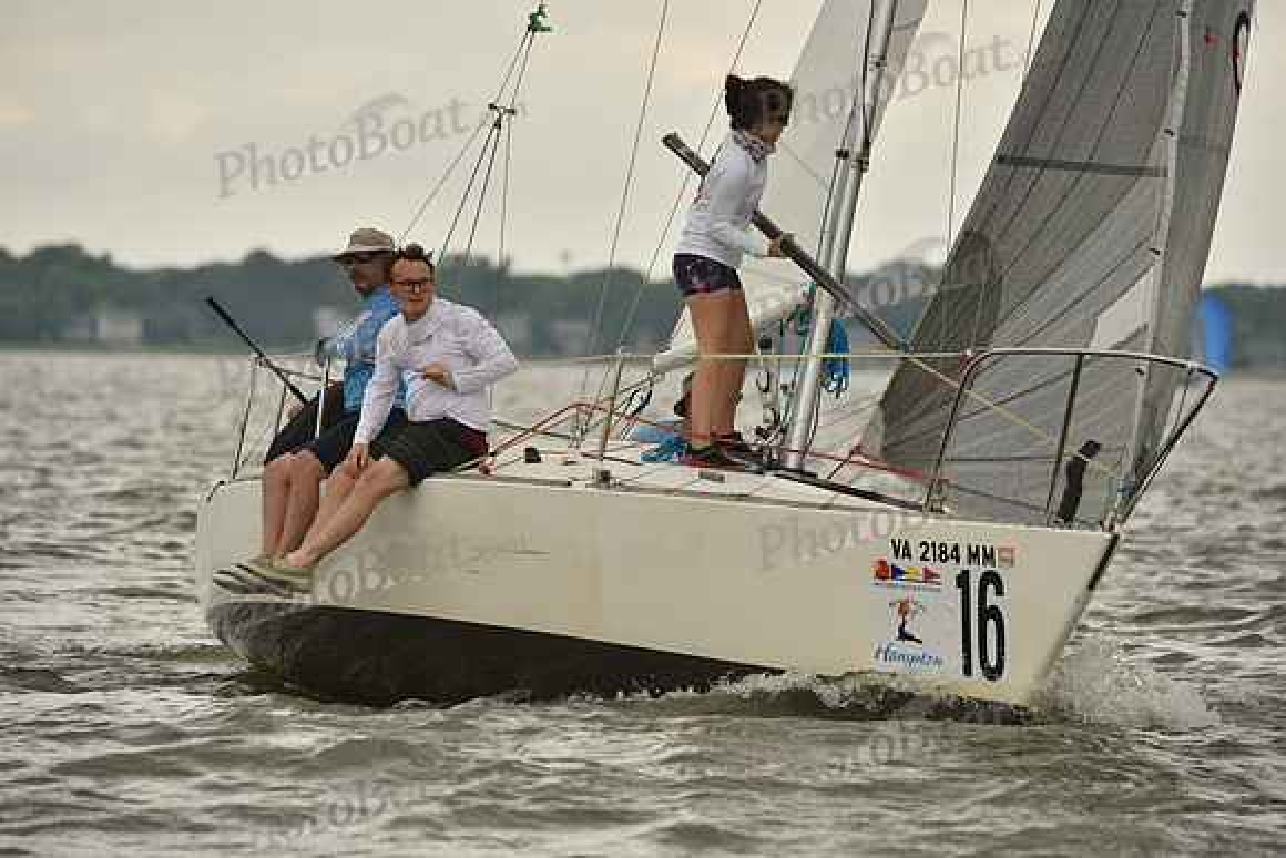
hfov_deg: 6.2
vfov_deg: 4.2
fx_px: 11791
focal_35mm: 330
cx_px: 643
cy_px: 429
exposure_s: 1/1250
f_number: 5.6
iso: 400
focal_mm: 330
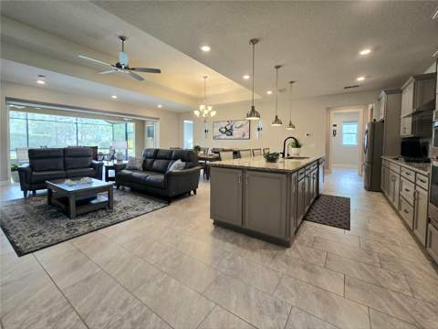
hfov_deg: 106.2
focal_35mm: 13
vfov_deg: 89.9
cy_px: 164
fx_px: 164
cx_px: 219
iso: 80
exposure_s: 1/60.2
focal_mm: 2.2
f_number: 2.2
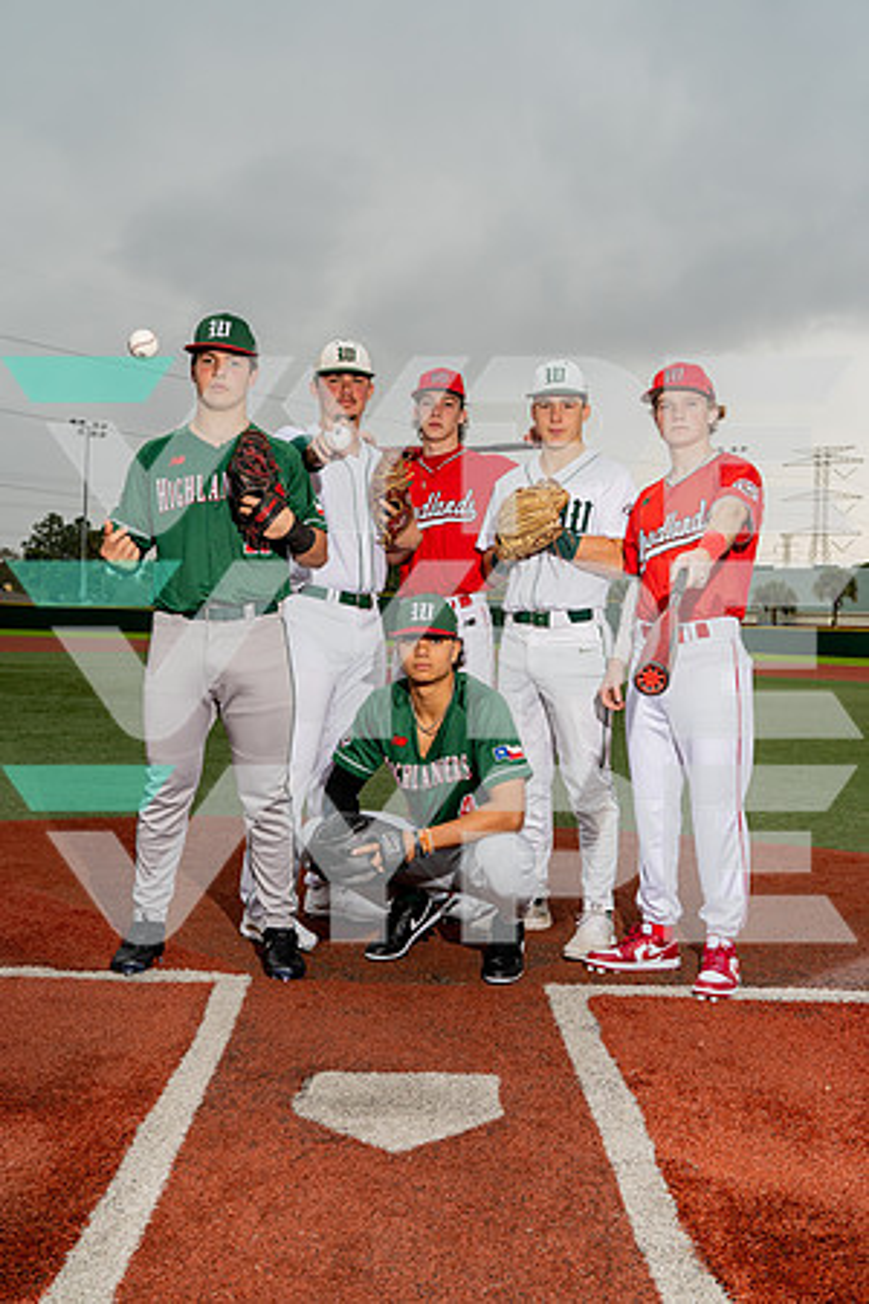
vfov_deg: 54.4
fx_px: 1267
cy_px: 652
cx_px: 434
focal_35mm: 35
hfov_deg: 37.9
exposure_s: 1/250
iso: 320
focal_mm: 35
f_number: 7.1
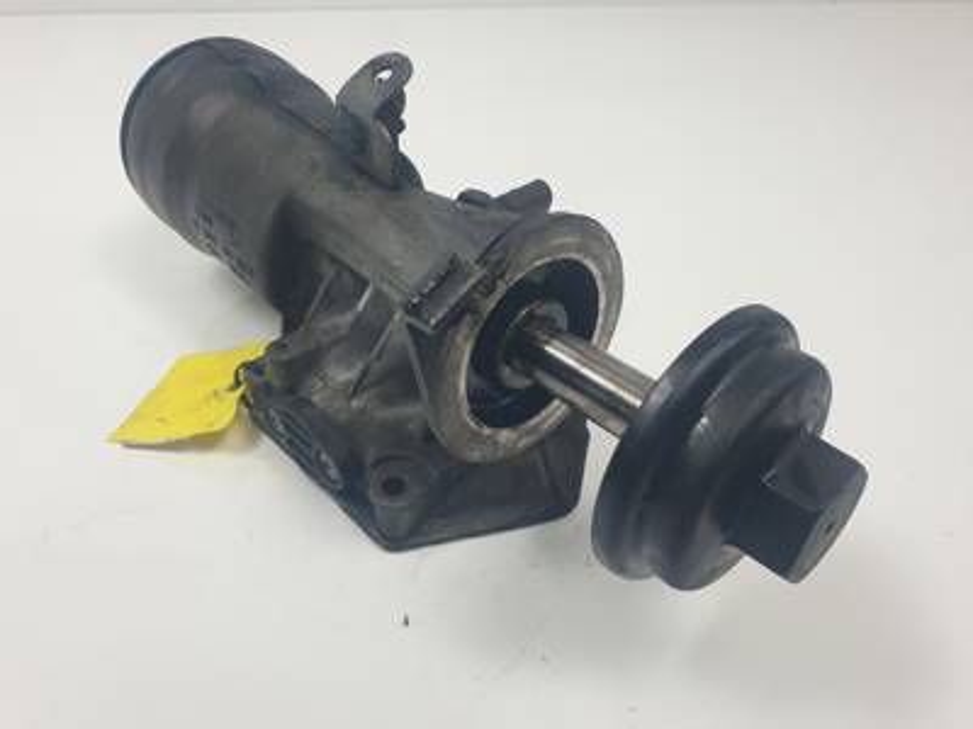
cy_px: 364
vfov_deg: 53.1
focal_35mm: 26
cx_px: 486
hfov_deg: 67.3
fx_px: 731
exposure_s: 1/211
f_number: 2.4
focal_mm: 4.3
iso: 50
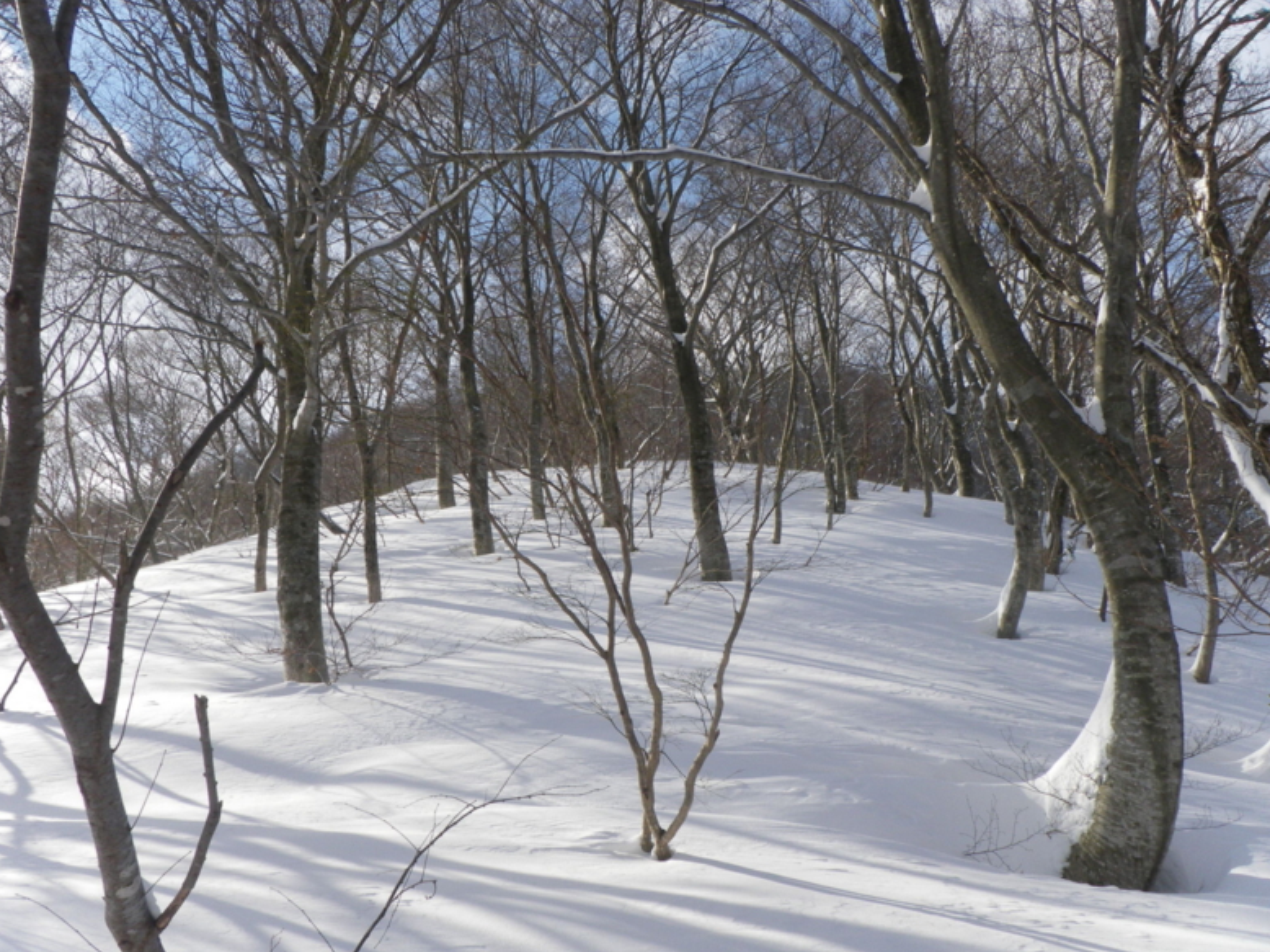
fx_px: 1320
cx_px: 619
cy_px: 474
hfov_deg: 51.4
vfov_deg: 39.6
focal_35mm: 36
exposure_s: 1/250
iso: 64
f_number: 6.3
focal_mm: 6.2
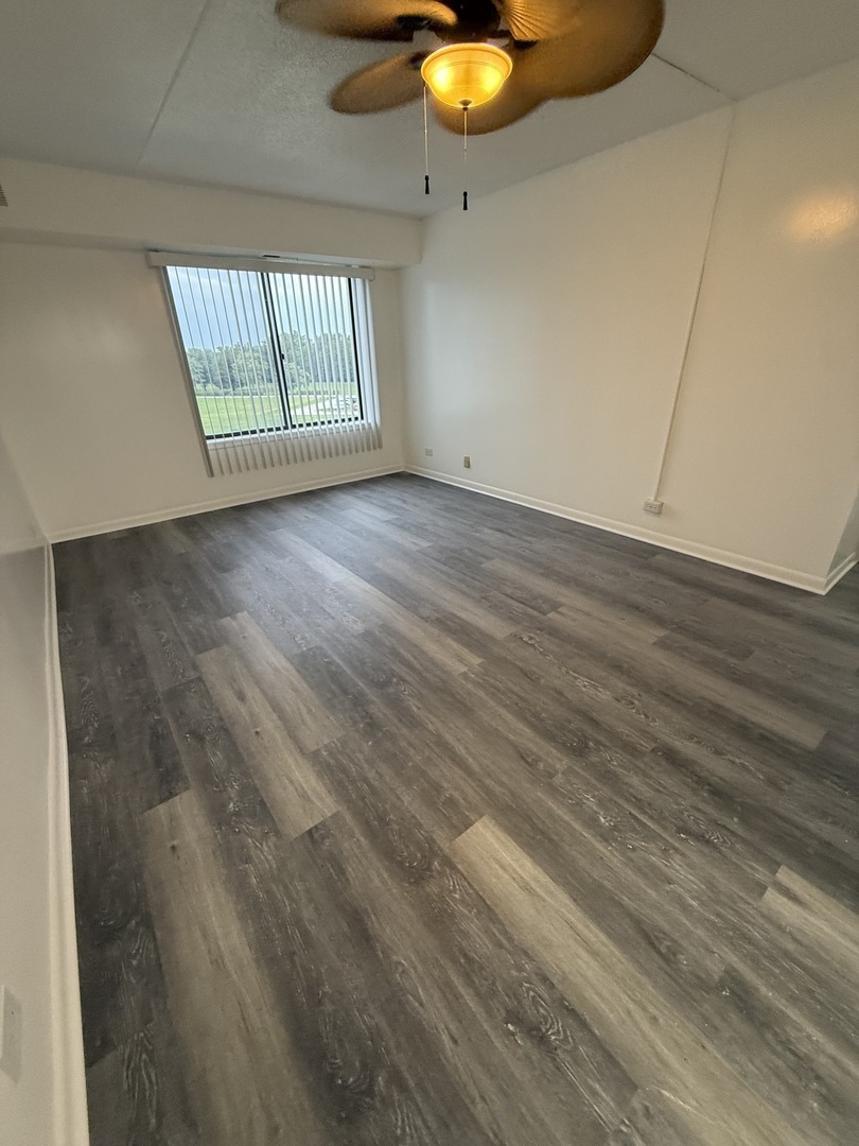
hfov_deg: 85.7
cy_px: 573
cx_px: 430
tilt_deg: -26.4
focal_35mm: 14
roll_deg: +1.9
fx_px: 463
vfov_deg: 102.1
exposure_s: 1/120
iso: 320
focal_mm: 2.22
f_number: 2.2
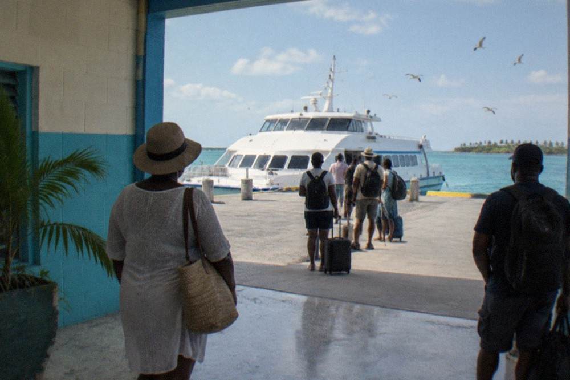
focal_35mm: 48
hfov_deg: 41.1
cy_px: 190
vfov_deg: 28.1
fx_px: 760
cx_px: 285
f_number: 8
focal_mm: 48
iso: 400
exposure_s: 1/400
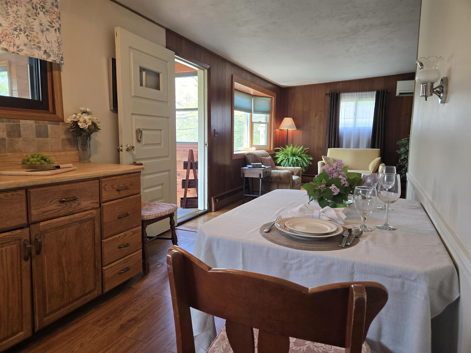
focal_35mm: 23
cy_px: 176
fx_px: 313
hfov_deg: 73.9
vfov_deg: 58.9
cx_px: 236
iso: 160
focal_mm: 5.4
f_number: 1.8
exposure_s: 1/120
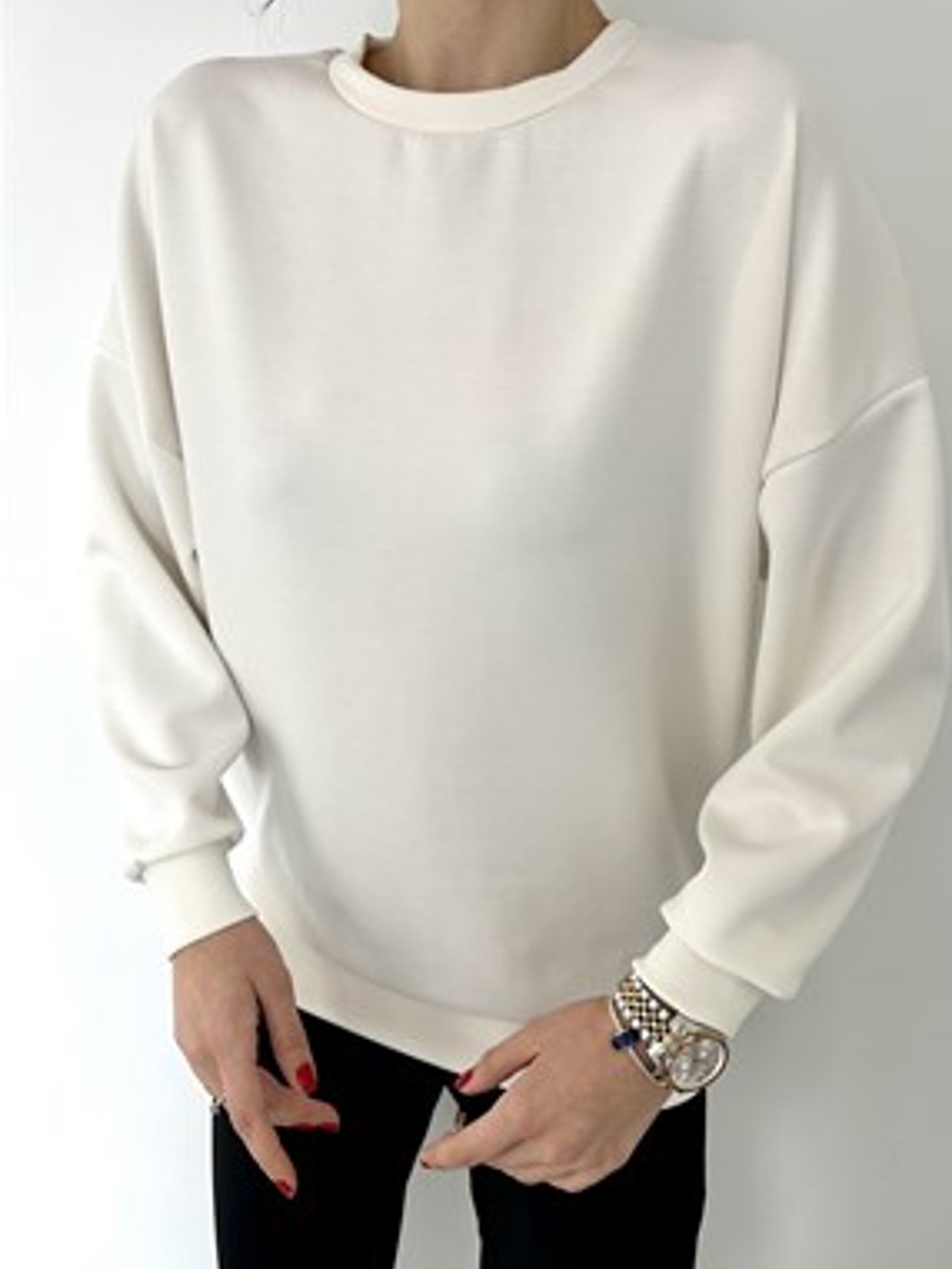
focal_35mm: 26
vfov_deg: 67.2
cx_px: 513
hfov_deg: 53.0
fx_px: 953
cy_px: 598
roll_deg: -0.9
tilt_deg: -16.5
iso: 64
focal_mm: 6.86
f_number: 1.78
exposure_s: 1/121
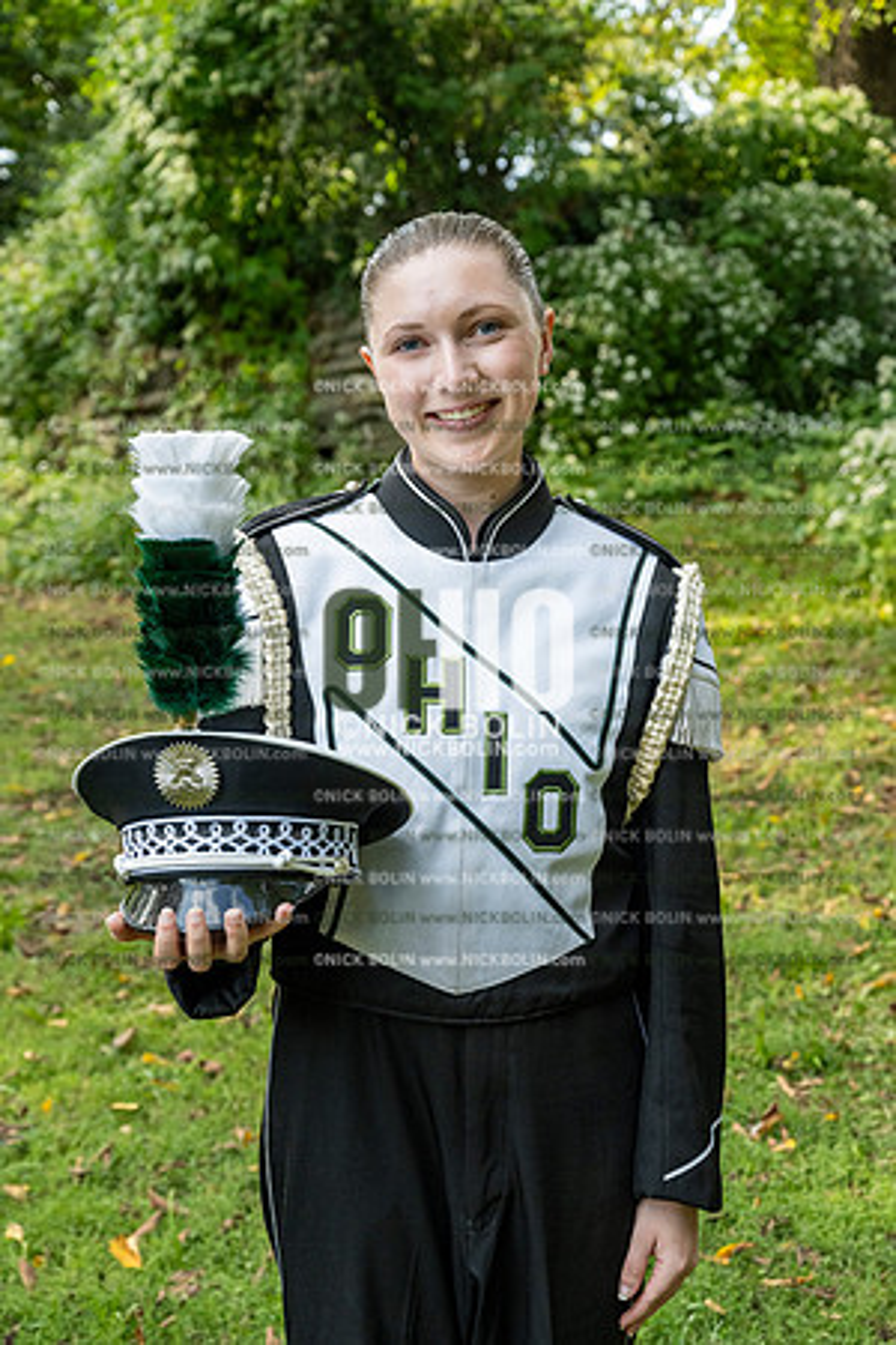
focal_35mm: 53
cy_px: 672
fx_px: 1979
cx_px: 448
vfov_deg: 37.5
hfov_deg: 25.5
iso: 1000
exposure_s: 1/640
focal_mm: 53
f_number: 5.6
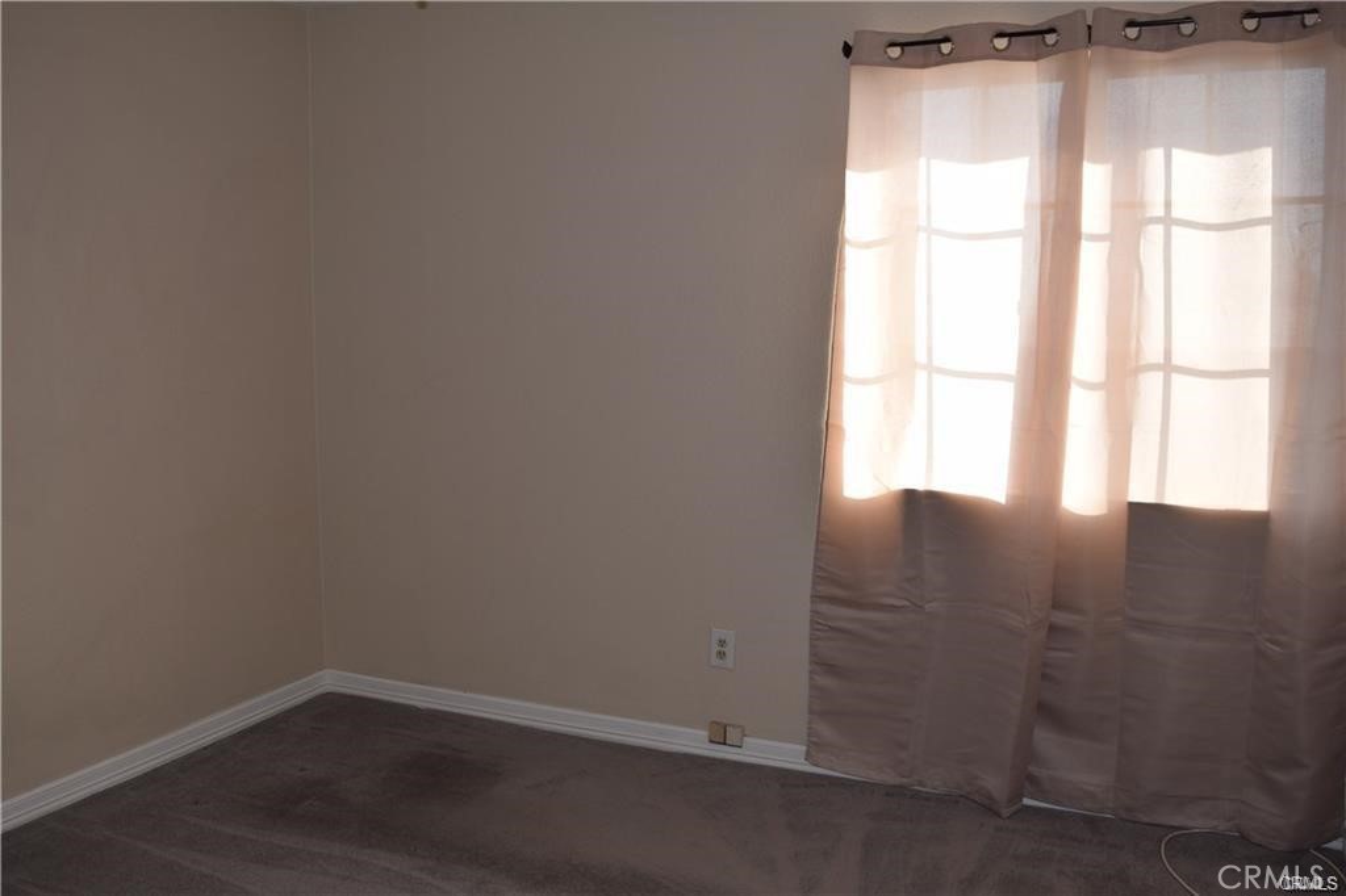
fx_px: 1177
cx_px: 673
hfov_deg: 59.5
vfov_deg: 41.7
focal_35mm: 32
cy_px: 448
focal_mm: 21
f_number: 5.6
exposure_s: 1/125
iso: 250
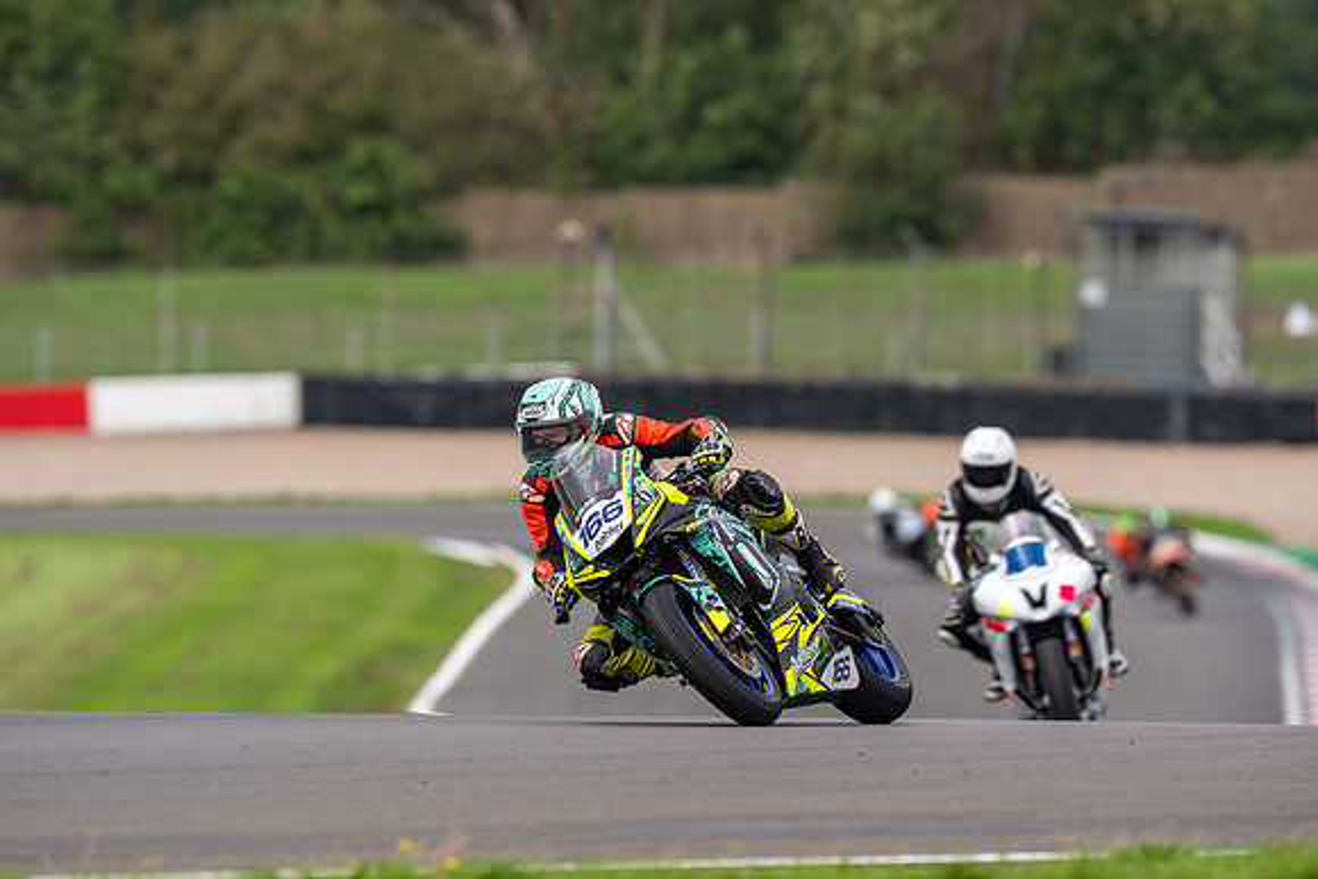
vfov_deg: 2.1
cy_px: 394
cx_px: 727
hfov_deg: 3.1
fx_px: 24252
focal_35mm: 662
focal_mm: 600
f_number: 7.1
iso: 250
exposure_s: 1/500
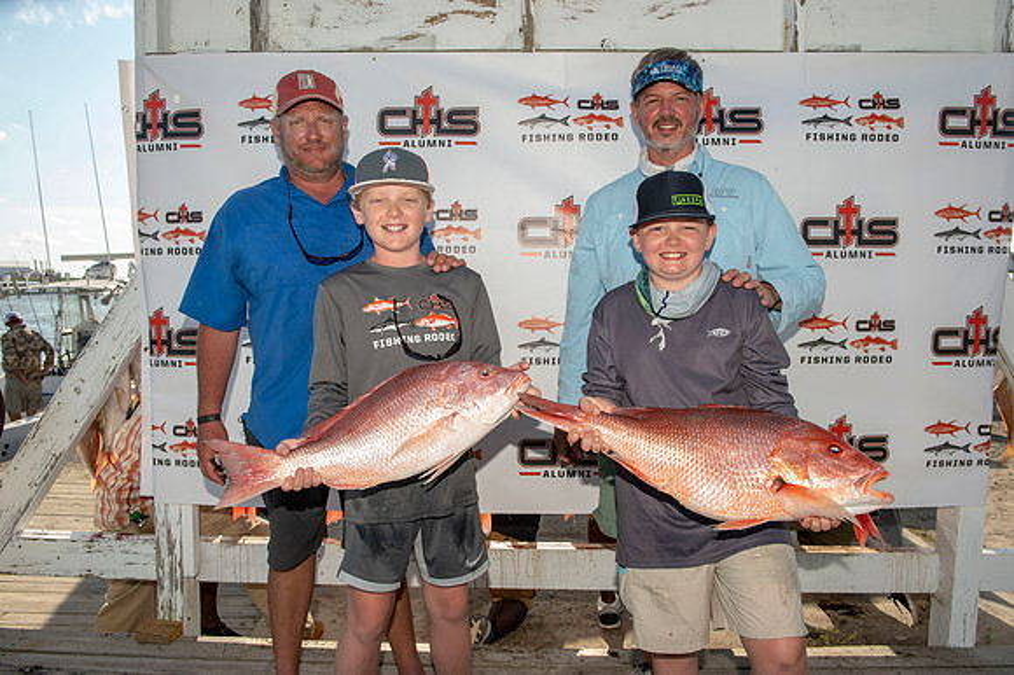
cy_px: 338
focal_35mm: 28
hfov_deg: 65.5
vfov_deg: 46.4
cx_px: 507
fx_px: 788
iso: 50
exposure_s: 1/200
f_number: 7.1
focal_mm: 28
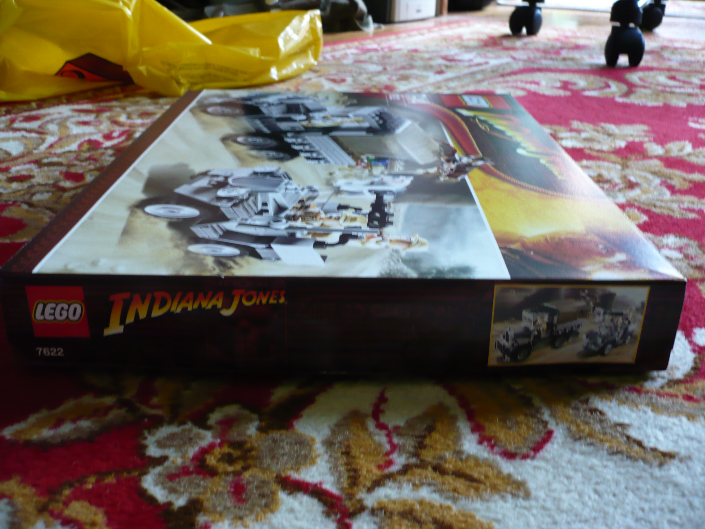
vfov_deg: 40.7
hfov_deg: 52.6
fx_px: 713
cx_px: 352
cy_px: 264
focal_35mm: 35
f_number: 2.8
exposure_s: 1/15
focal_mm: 5.8
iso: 200
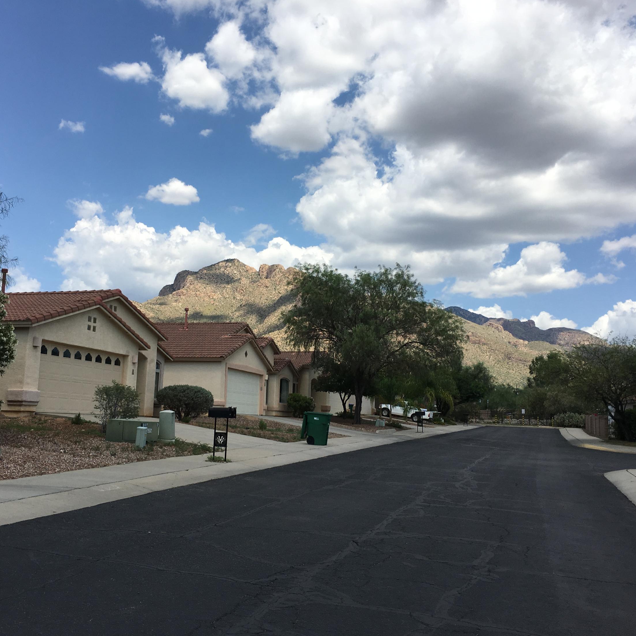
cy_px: 320
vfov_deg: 47.2
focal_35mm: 35
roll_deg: -2.5
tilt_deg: +10.4
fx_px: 728
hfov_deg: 47.2
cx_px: 294
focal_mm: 4.15
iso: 25
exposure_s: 1/2024
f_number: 2.2
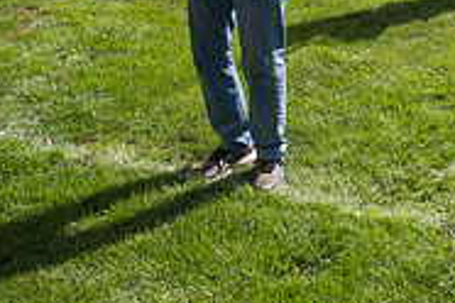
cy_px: -126
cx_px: 570
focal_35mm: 75
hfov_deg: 24.1
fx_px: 948
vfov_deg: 16.8
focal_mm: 24
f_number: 4.5
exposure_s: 1/1600
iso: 250
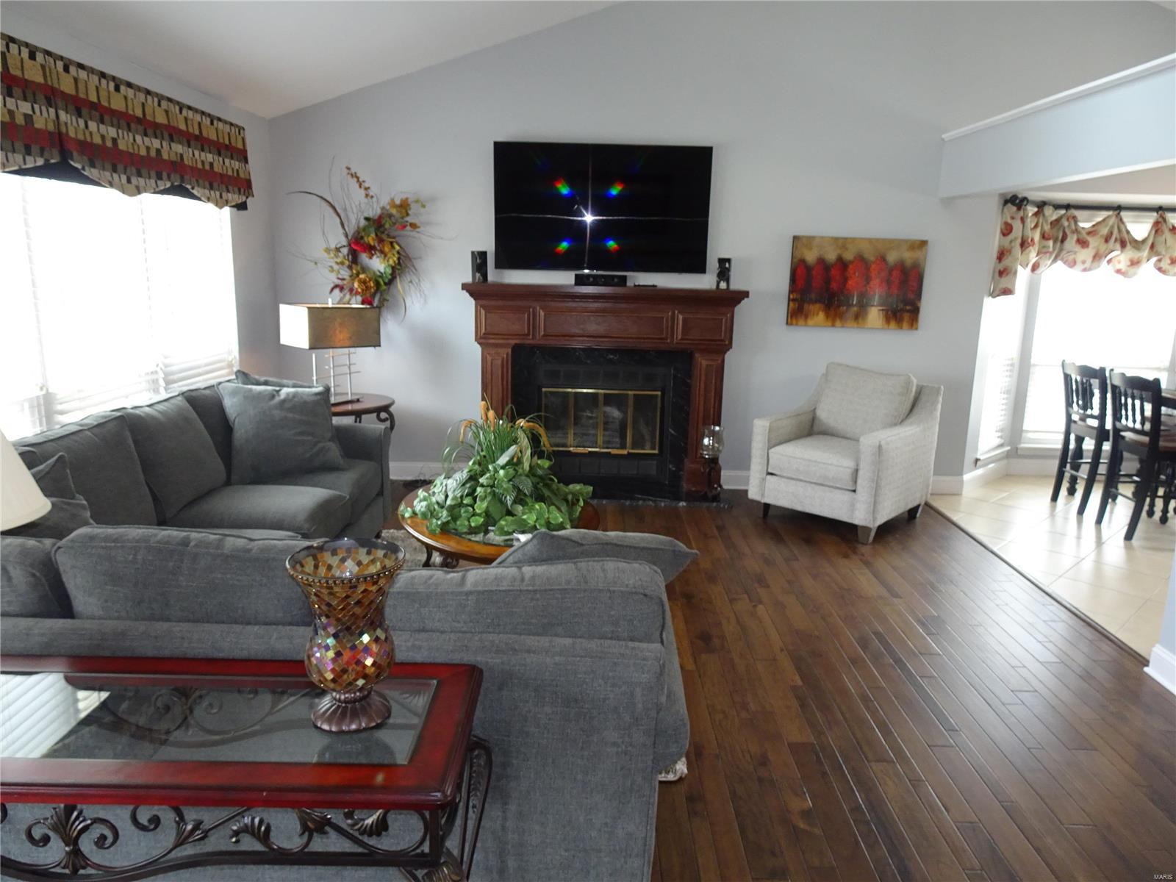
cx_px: 588
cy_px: 441
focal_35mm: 24
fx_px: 815
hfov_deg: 71.6
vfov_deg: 56.8
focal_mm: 4.1
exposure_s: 1/30
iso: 250
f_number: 3.5
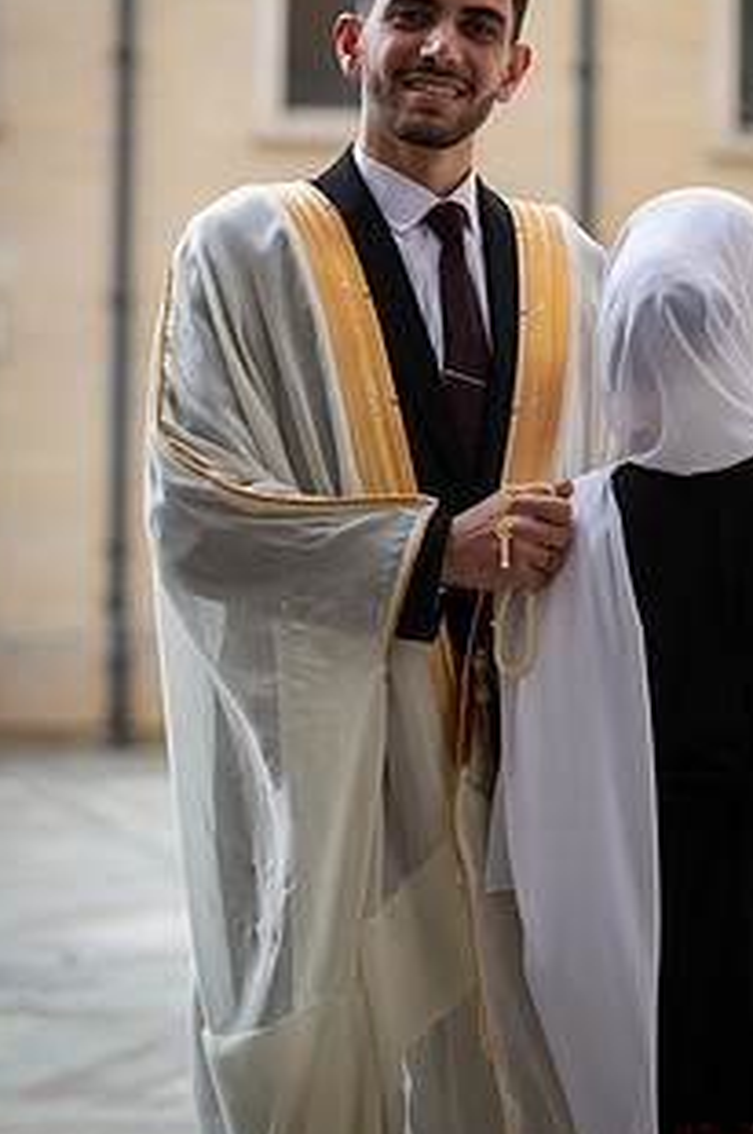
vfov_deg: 16.4
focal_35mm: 125
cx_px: 508
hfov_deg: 10.9
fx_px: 3930
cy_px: 424
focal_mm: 86
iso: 100
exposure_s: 1/640
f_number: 2.8
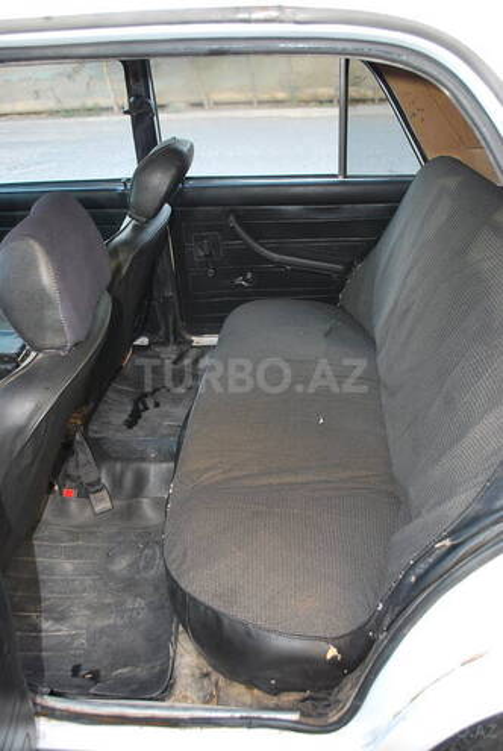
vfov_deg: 61.9
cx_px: 252
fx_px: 627
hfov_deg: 43.7
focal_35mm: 30
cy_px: 376
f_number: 3.8
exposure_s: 1/60
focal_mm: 20
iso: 200
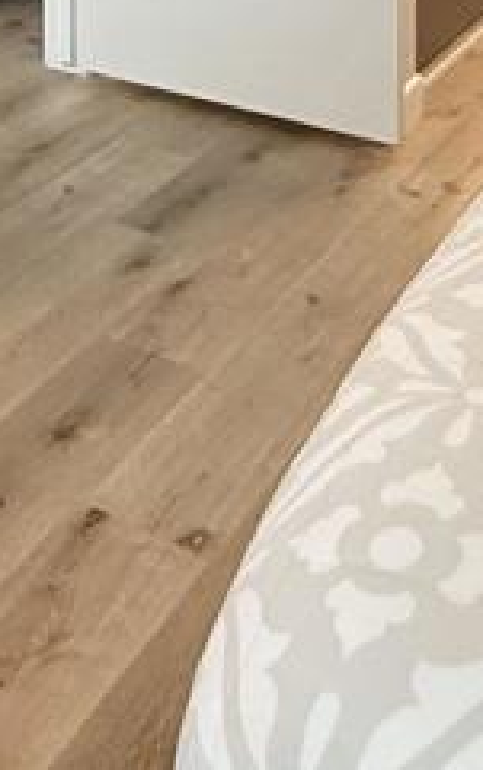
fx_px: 1324
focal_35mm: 63
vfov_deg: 25.0
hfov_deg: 20.5
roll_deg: -0.1
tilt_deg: -0.3
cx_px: 125
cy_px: -380
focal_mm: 2.22
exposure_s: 1/120
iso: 320
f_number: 2.2
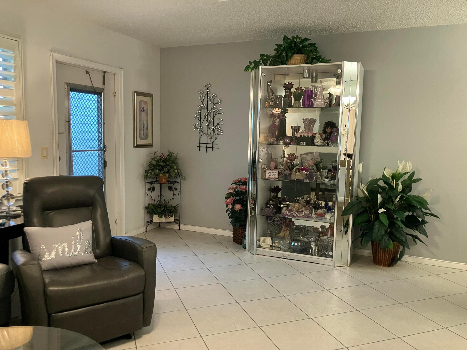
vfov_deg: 49.7
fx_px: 378
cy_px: 175
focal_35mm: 28
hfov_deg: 63.4
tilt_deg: -6.0
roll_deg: -2.5
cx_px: 234
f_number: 1.8
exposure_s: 1/60
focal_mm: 3.99
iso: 250
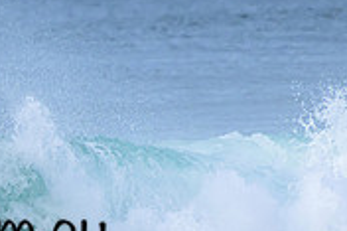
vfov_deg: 0.4
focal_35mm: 3303
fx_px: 31807
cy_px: 212
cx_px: -103
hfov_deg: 0.6
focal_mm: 1000
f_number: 11
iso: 2800
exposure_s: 1/2000
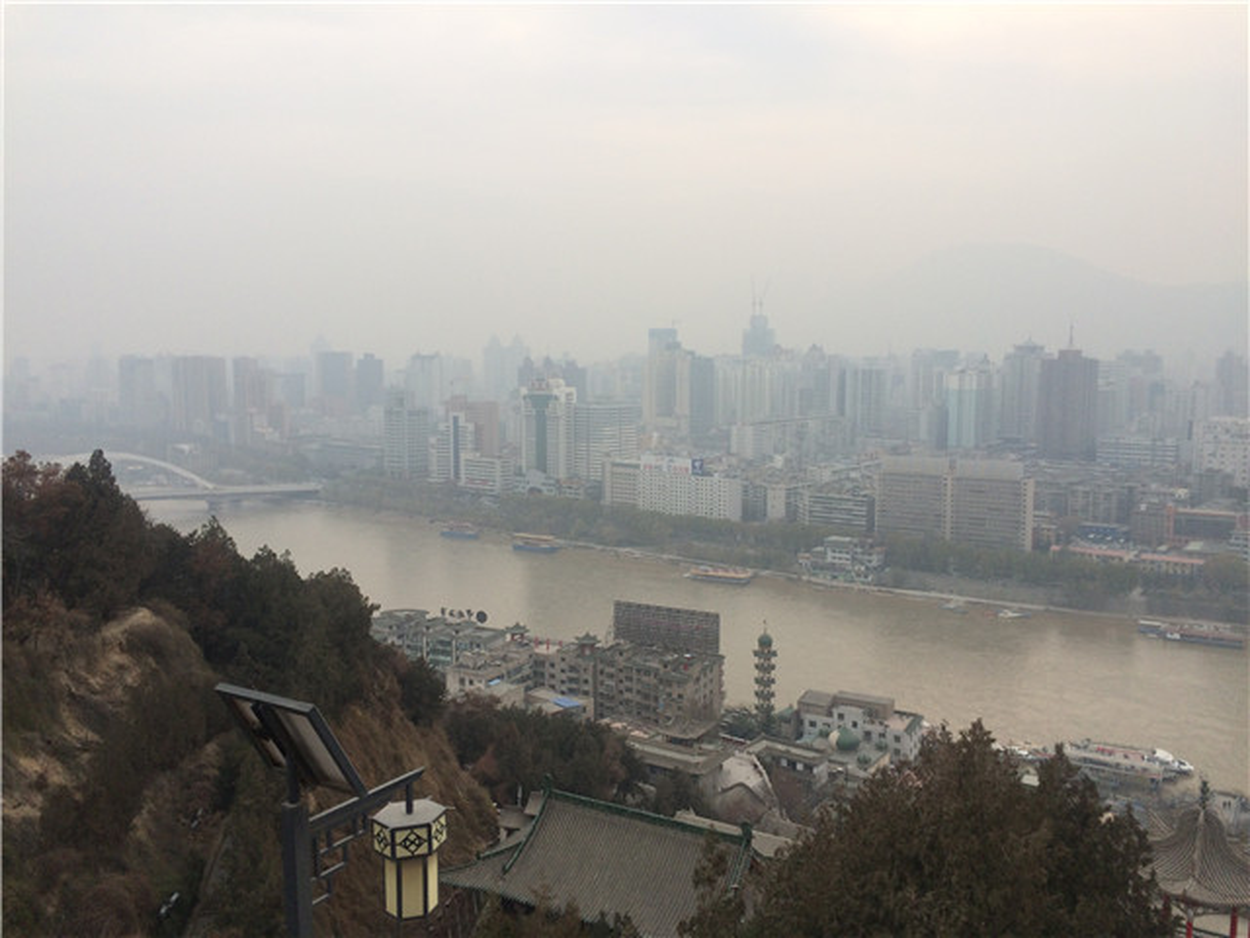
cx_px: 625
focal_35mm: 29
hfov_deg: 61.7
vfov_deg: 48.2
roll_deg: +1.7
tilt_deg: -5.9
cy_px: 469
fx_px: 1047
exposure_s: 1/1325
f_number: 2.2
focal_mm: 4.15
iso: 32
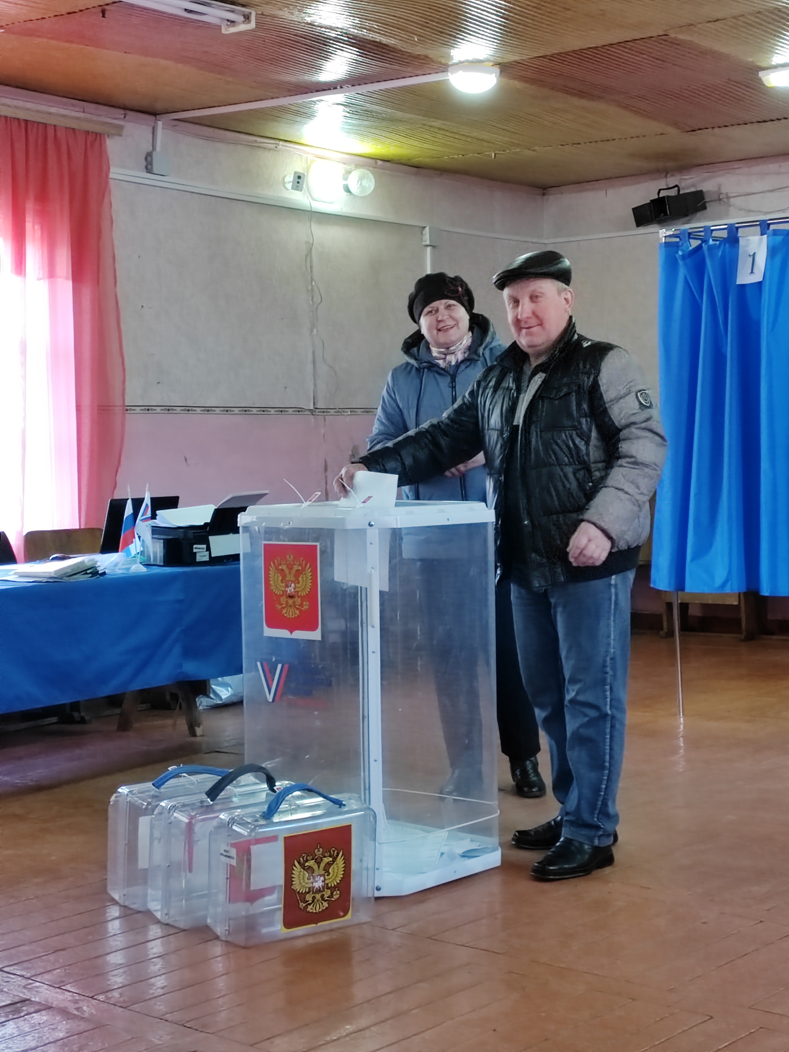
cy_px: 526
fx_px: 1793
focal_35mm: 59
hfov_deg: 24.8
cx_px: 394
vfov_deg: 32.7
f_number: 1.9
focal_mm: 5.52
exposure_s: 1/50
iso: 535
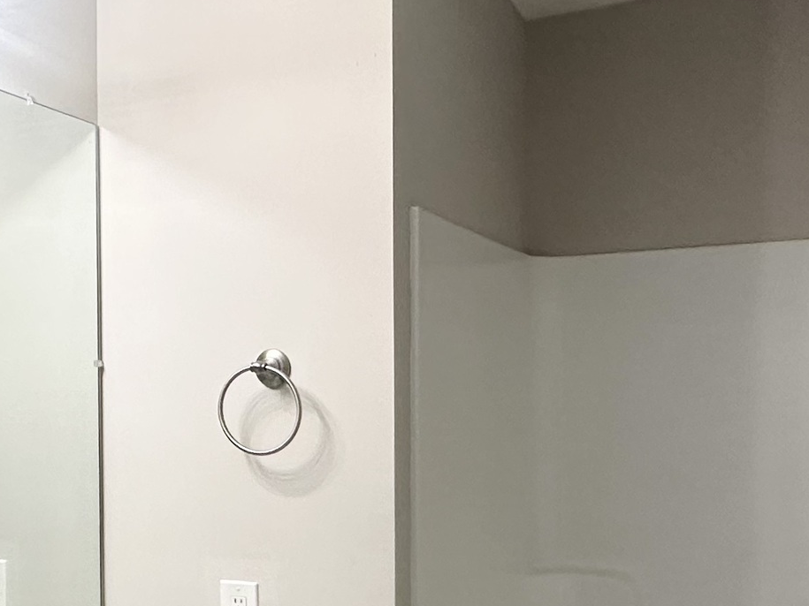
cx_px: 154
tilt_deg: -2.4
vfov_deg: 30.5
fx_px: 1098
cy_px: 436
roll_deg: -0.1
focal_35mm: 47
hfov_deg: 38.8
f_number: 2.2
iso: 200
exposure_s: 1/120
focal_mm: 2.22
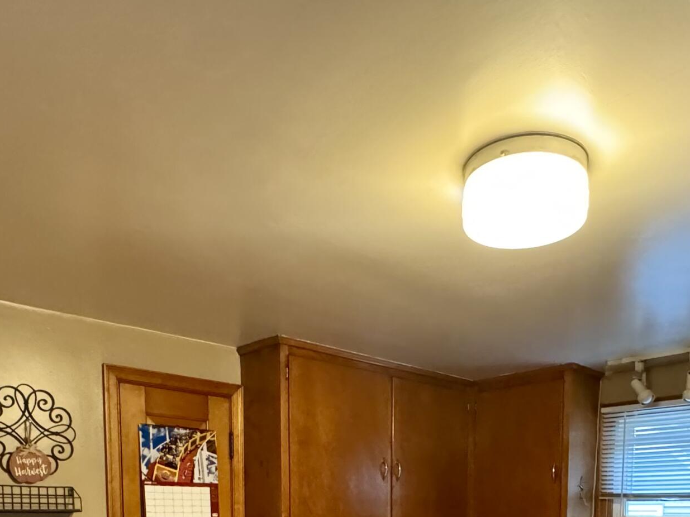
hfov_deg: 53.8
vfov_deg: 35.3
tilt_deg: -6.2
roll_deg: -0.5
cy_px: 579
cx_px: 386
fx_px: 678
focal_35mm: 34
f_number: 2.2
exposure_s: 1/60
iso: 1250
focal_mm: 2.22
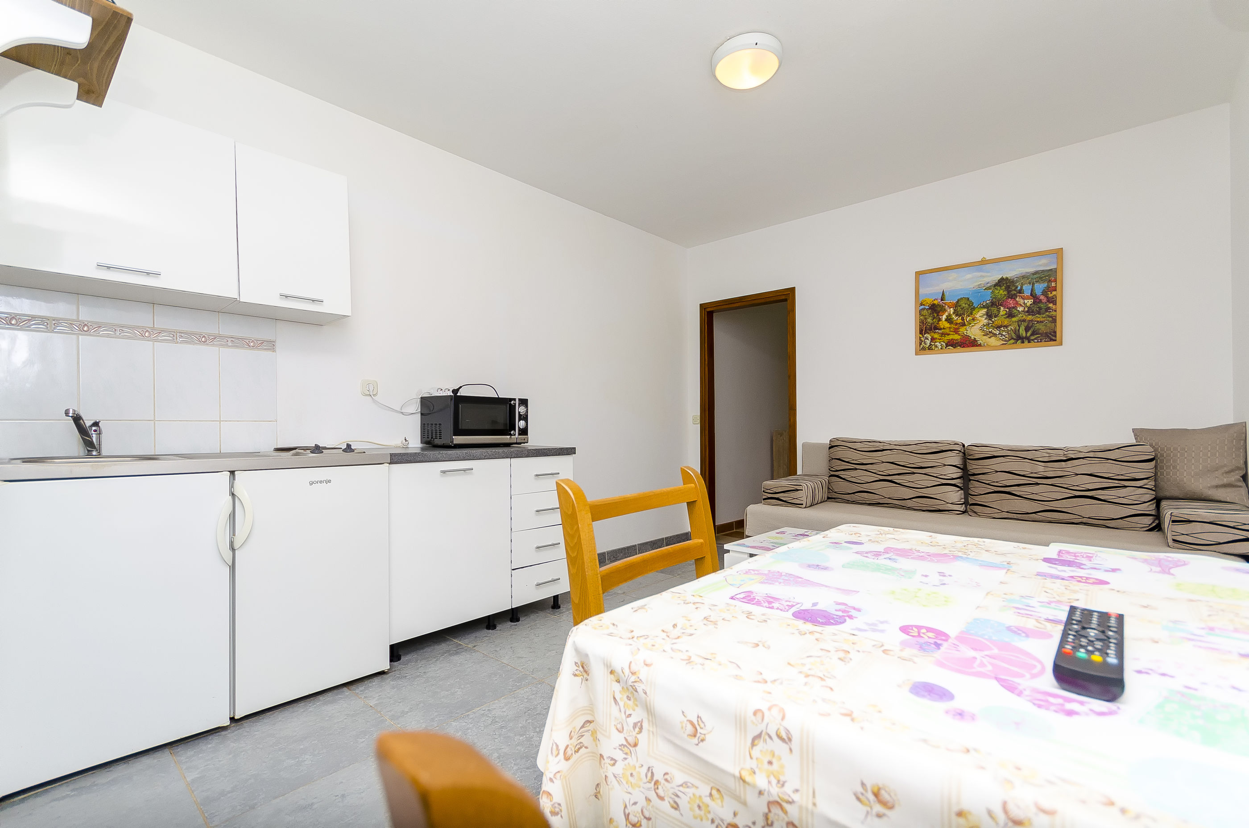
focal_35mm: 15
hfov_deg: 100.5
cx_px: 624
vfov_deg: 77.1
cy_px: 414
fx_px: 519
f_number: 6.3
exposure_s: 1/250
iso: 250
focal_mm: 10
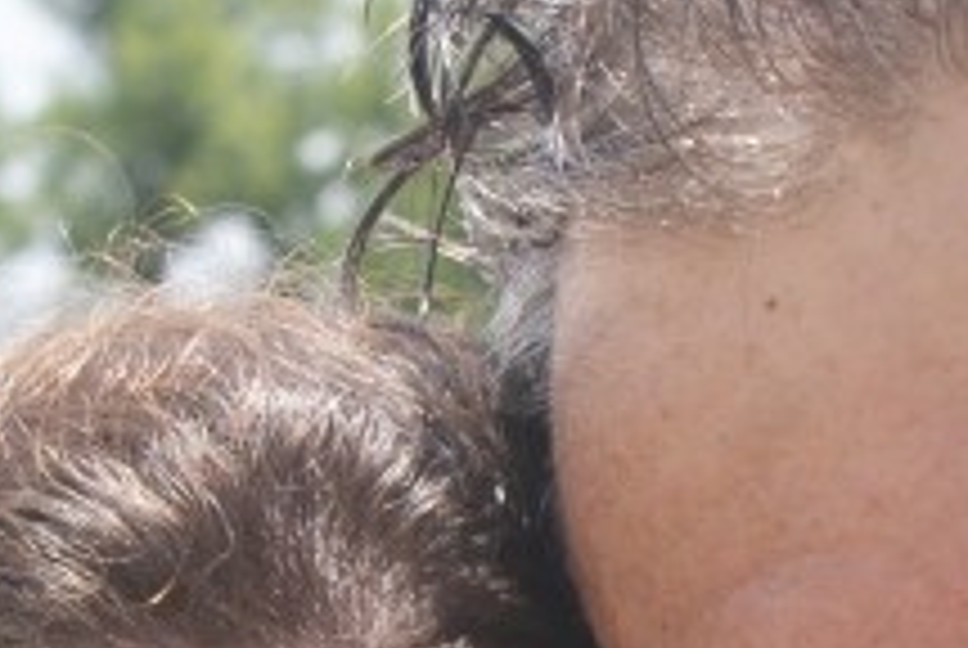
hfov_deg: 7.2
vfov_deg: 4.8
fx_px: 7622
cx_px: 1175
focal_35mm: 283
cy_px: 1224
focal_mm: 45
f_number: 9
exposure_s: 1/125
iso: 100
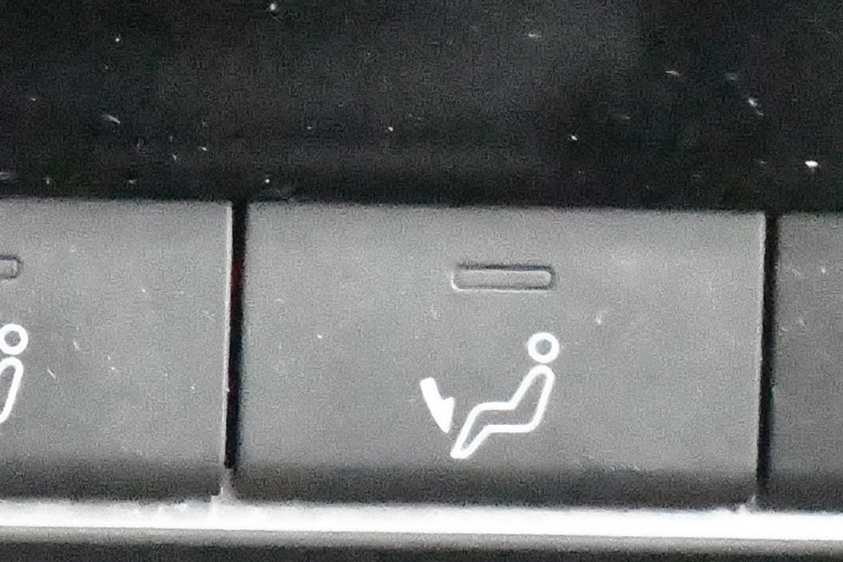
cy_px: 128
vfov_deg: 4.6
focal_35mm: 298
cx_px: -52
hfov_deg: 6.9
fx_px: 6978
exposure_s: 1/100
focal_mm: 38
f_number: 5
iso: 51200
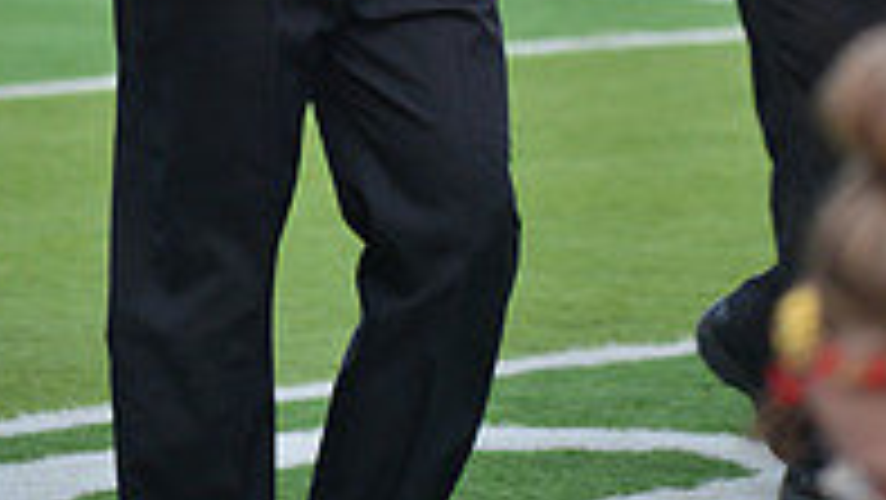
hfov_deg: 4.5
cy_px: -500
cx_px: 281
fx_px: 11258
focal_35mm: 479
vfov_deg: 2.5
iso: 200
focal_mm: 200
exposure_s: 1/1000
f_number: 5.6
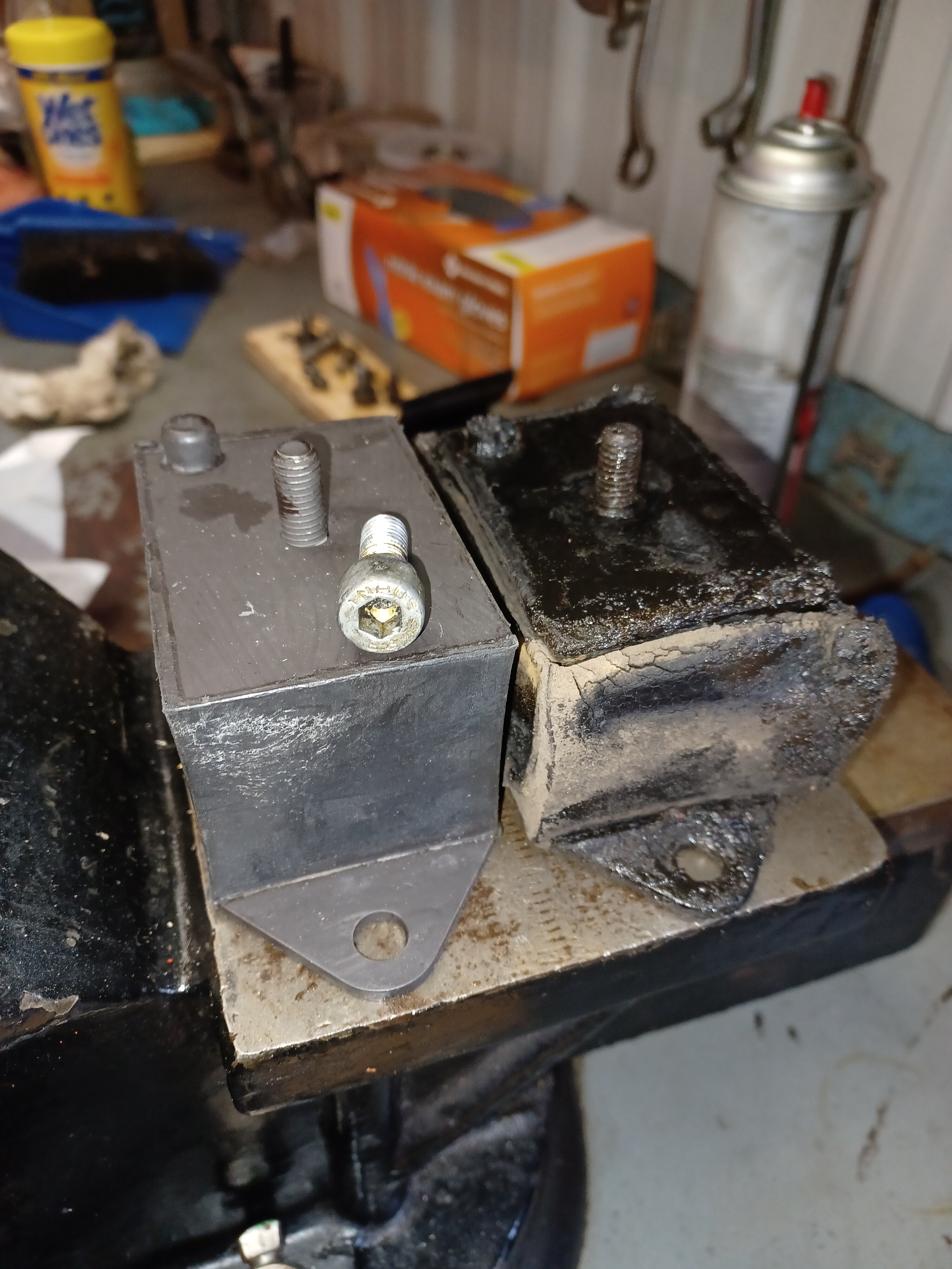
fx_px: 917
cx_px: 476
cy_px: 634
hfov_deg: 54.9
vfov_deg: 69.4
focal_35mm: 25
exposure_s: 1/60
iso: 320
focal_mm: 4.6
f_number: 1.8
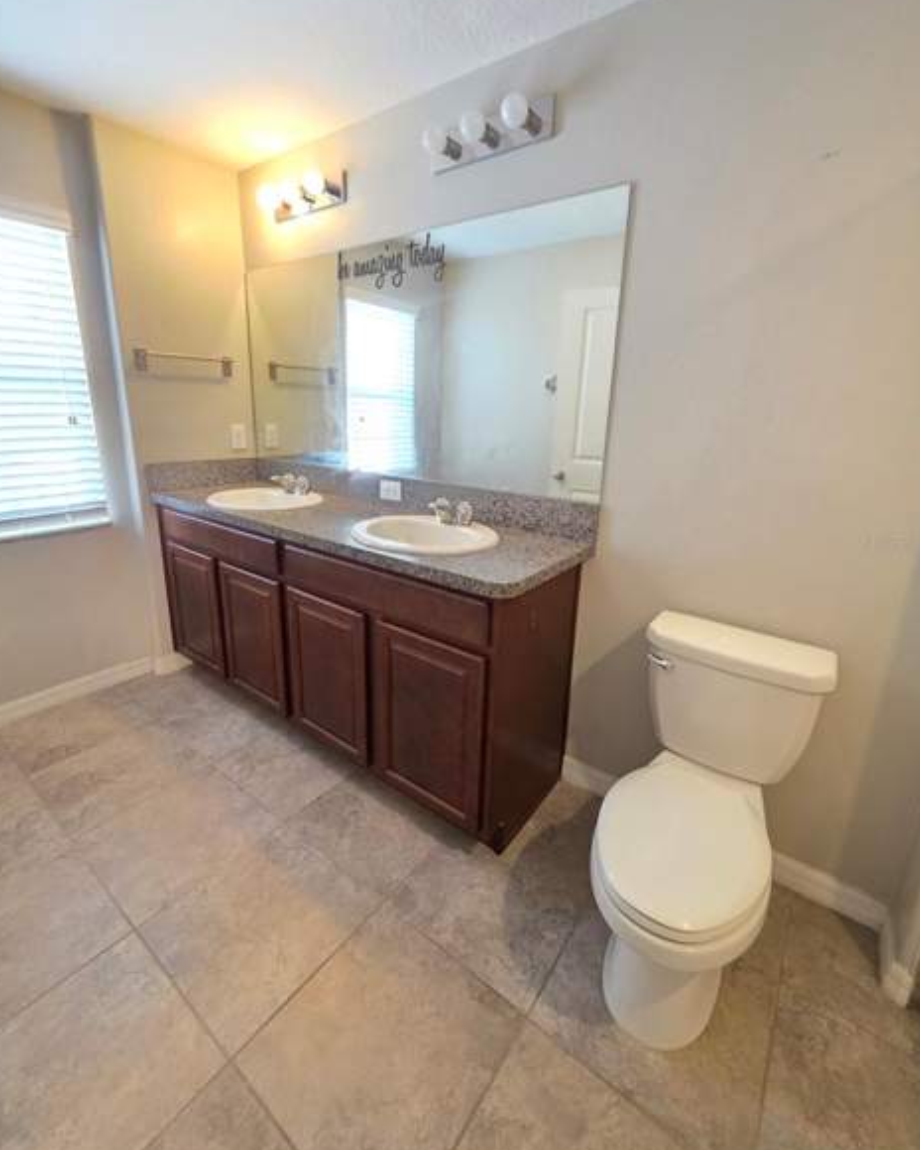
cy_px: 543
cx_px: 462
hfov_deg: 88.0
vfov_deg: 100.6
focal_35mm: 14
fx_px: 476
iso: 400
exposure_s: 1/60
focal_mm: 2.2
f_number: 1.9
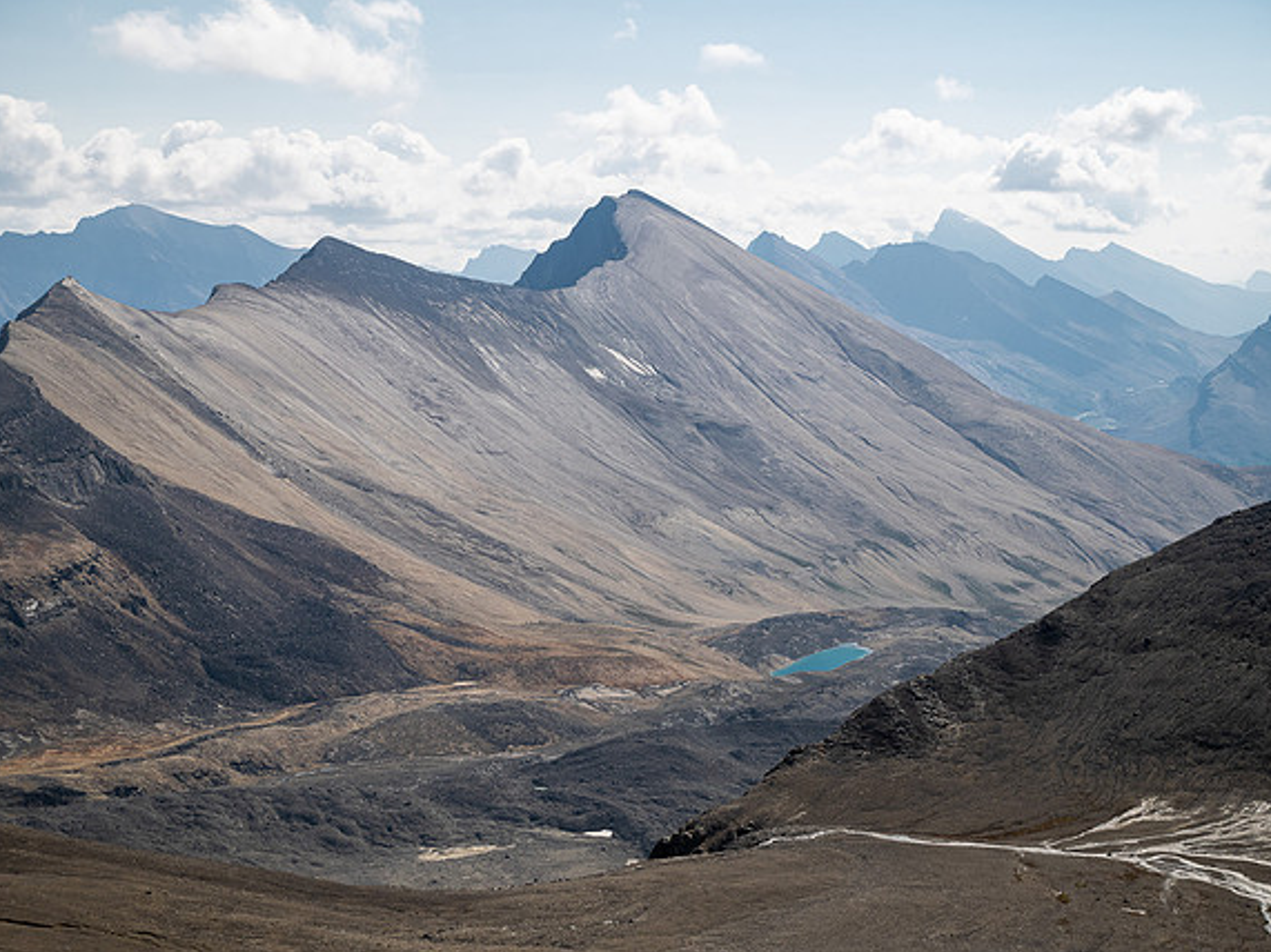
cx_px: 637
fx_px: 2386
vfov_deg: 22.6
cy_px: 479
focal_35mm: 65
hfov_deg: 29.8
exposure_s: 1/250
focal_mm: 32
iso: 200
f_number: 8
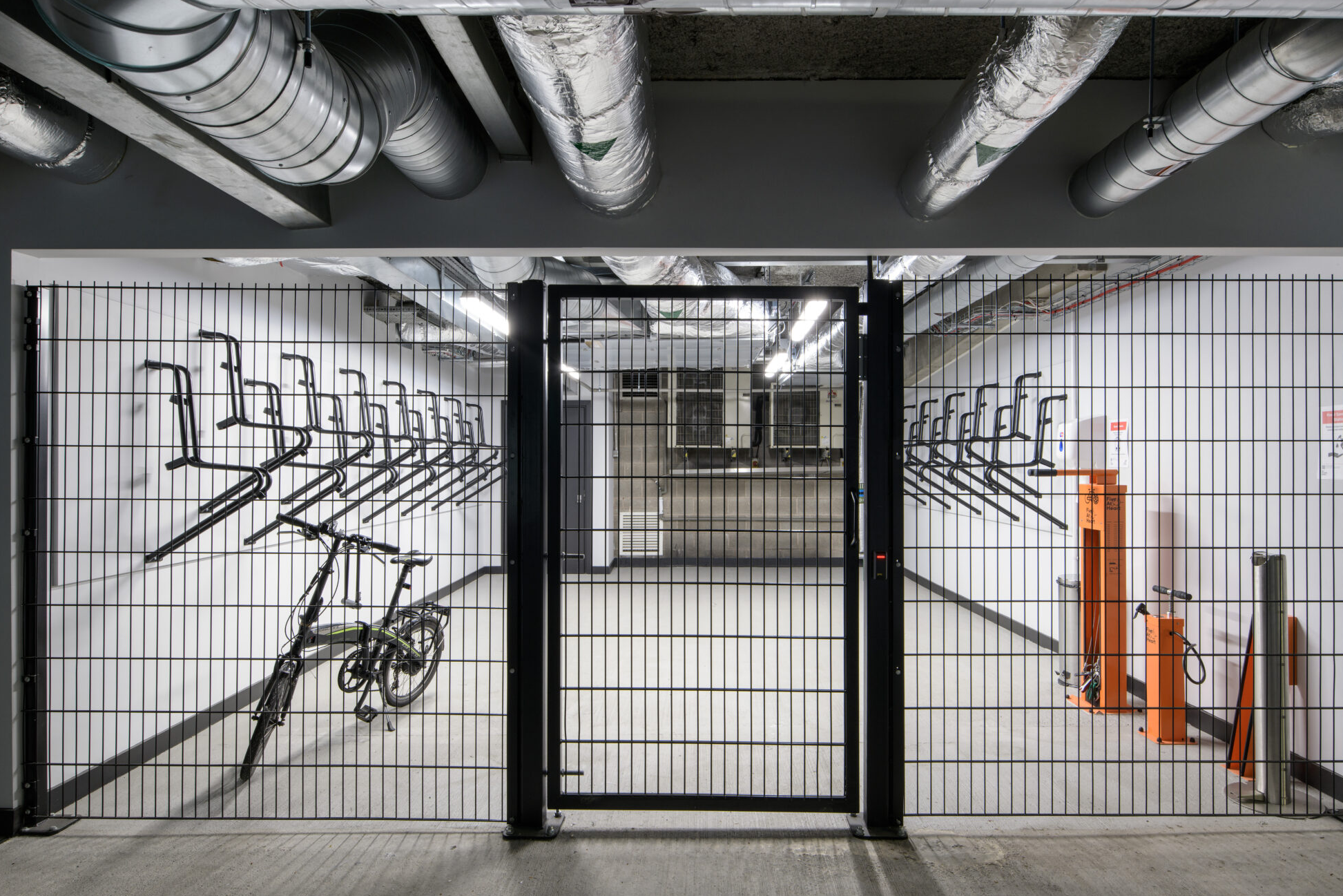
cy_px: 431
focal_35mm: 20
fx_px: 746
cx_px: 700
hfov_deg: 83.9
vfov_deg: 61.9
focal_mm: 19
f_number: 11
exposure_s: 1
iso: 160
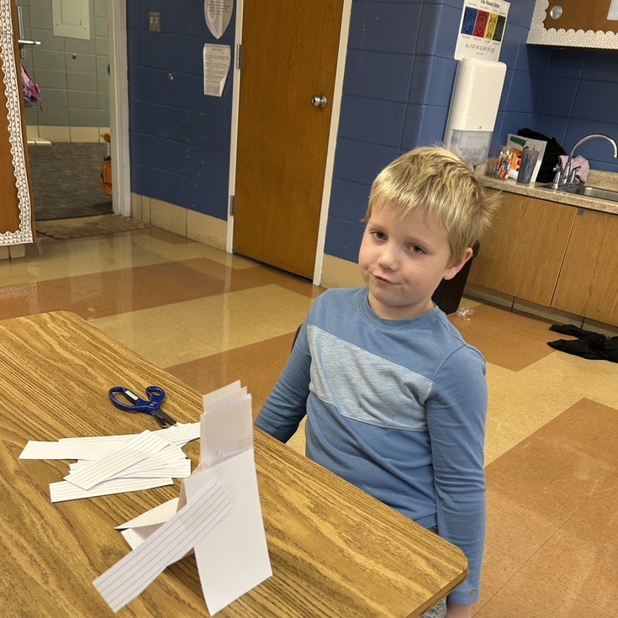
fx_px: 646
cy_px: 402
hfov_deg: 51.1
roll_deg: -7.5
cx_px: 303
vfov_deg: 50.4
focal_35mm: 32
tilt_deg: -26.4
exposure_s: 1/60
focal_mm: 5.7
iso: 80
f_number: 1.5
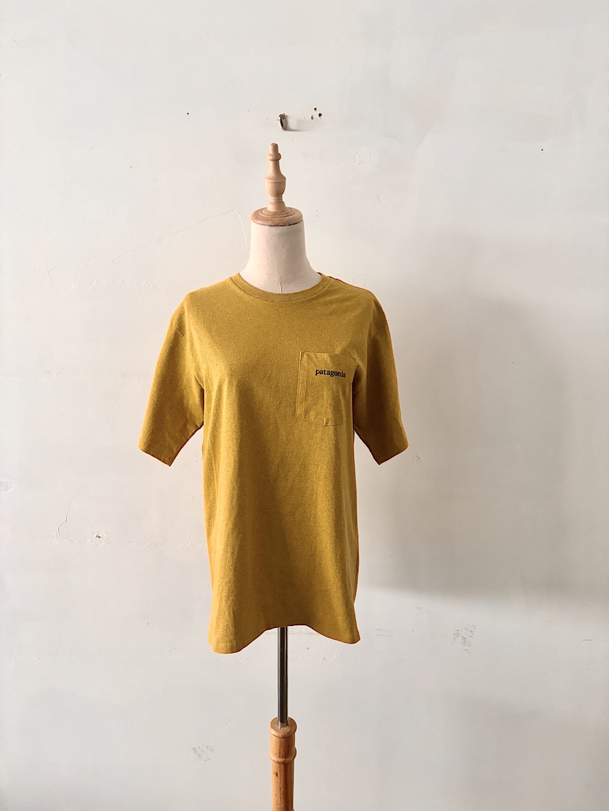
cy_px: 406
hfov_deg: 53.1
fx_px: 610
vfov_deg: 67.3
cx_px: 304
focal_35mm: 26
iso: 320
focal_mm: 5.96
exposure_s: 1/60
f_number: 1.6
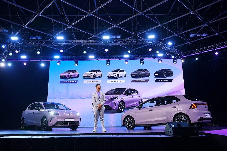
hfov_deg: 60.3
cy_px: 76
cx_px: 114
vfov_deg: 42.3
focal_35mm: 31
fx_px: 195
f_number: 5.6
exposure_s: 1/160
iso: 800
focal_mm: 31
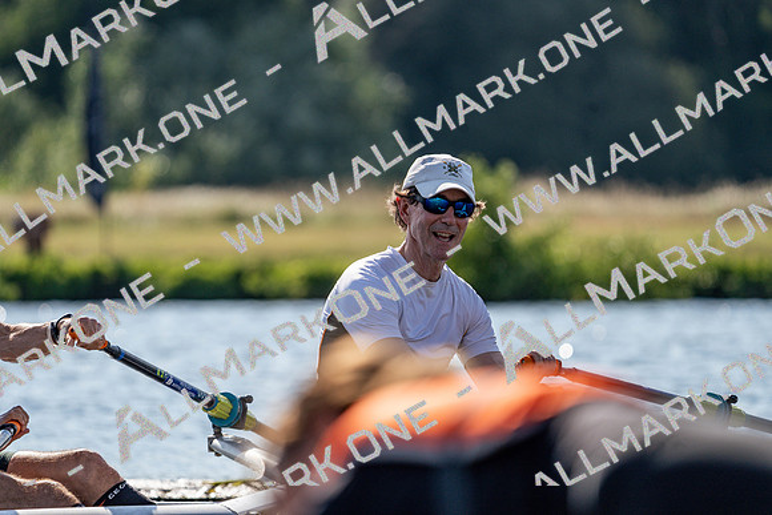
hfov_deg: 5.3
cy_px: 258
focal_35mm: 391
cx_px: 386
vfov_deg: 3.5
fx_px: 8386
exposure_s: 1/1600
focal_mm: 391
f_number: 6.3
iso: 250
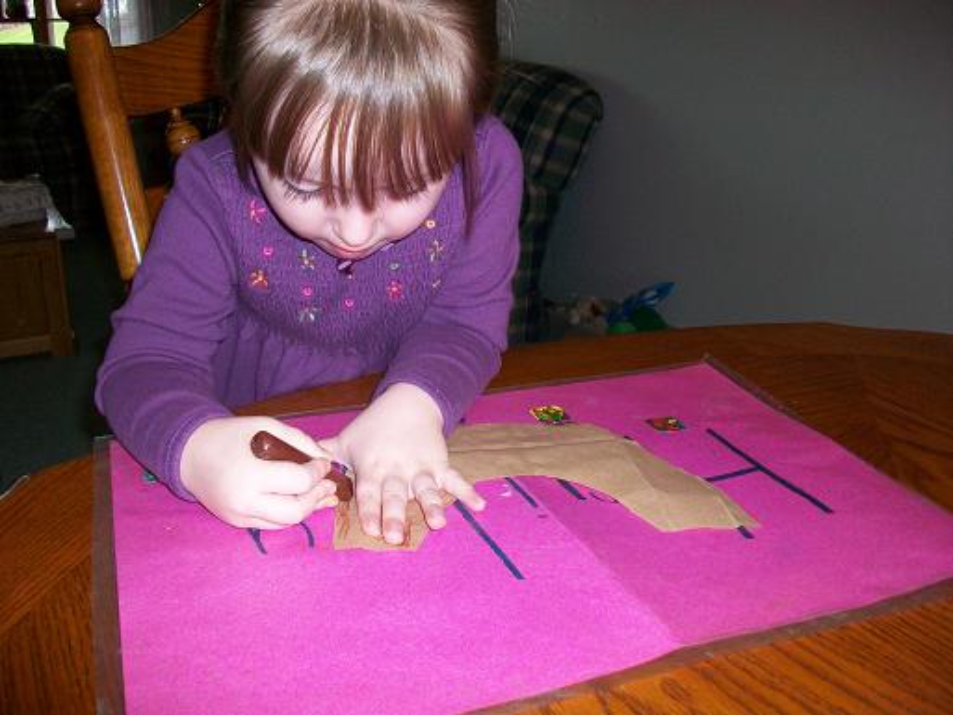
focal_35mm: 32
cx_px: 476
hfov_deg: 56.8
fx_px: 881
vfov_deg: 44.2
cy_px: 358
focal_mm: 5.7
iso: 120
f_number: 2.8
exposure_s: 1/60
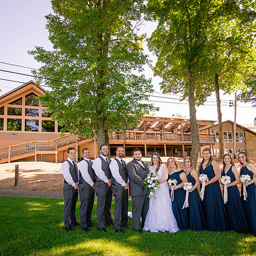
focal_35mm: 27
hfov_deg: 58.8
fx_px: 226
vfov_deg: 58.8
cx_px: 147
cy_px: 146
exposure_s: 1/400
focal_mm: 18
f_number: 9
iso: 640
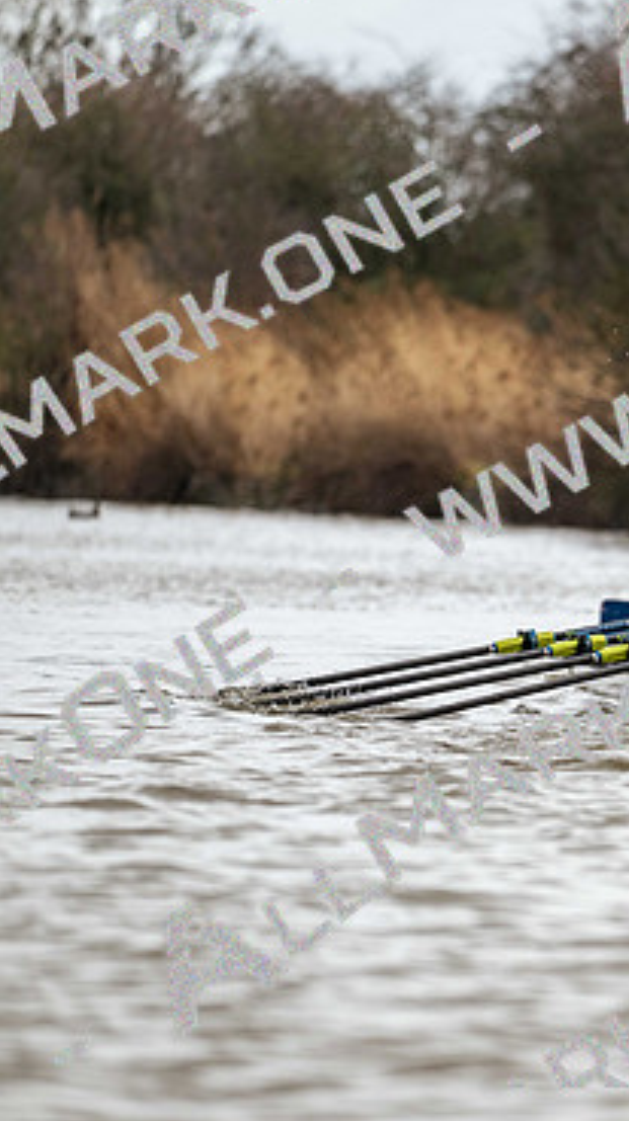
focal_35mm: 659
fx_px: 19580
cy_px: 567
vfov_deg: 3.3
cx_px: 781
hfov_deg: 1.8
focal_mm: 400
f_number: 4.5
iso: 640
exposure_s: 1/1600
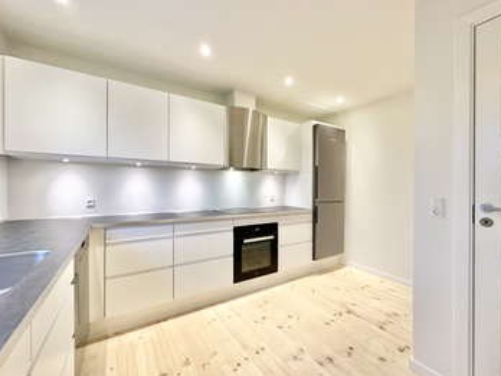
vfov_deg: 81.7
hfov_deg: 98.2
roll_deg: -0.7
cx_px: 257
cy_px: 189
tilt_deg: -0.3
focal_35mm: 15
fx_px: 217
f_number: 2.2
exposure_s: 1/100
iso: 250
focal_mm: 2.22
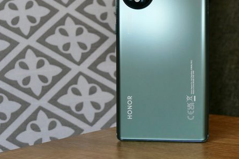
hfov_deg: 11.2
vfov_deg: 7.5
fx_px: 1216
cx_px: 159
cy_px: 41
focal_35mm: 183
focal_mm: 41.85
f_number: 4.5
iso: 160
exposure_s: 1/80
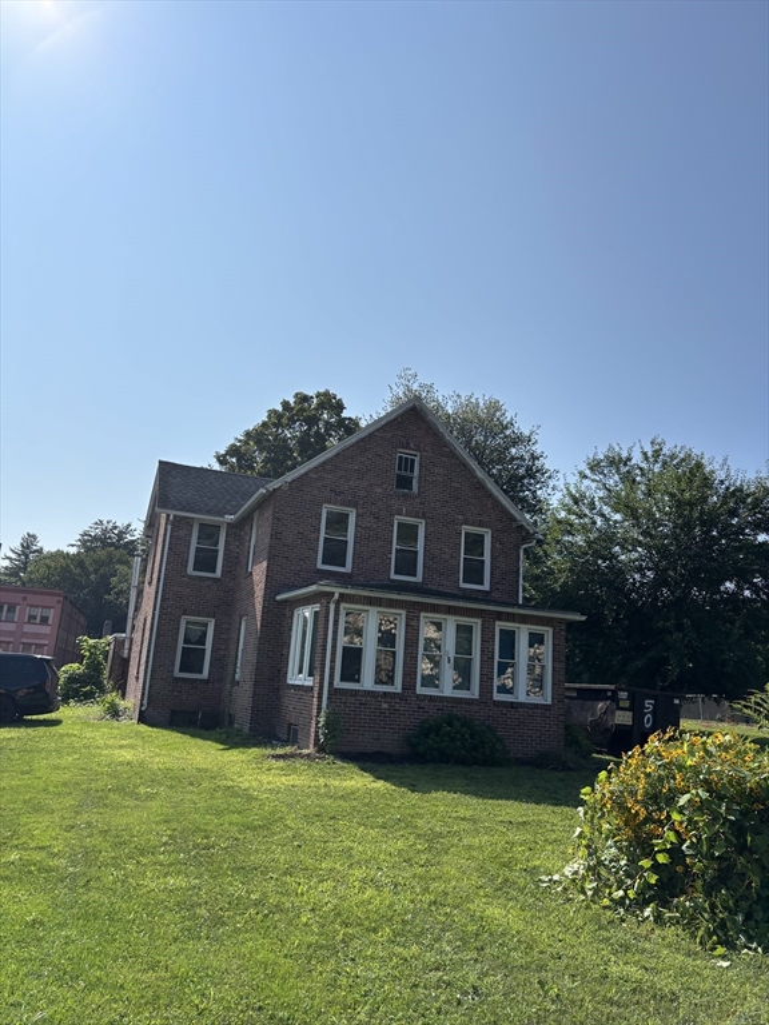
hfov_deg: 53.1
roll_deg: -3.0
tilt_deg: +11.8
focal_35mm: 26
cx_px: 384
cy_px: 512
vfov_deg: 67.3
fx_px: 770
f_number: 1.6
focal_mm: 5.96
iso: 50
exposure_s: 1/7194
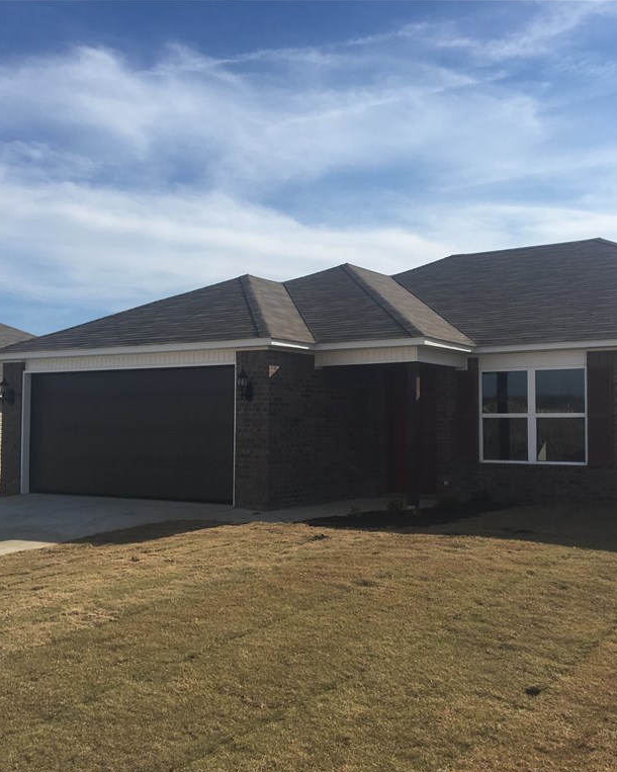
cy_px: 388
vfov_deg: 47.9
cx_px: 395
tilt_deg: +0.9
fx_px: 868
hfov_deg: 38.8
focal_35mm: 38
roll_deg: -0.5
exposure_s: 1/2404
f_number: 2.2
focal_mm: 4.15
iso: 25
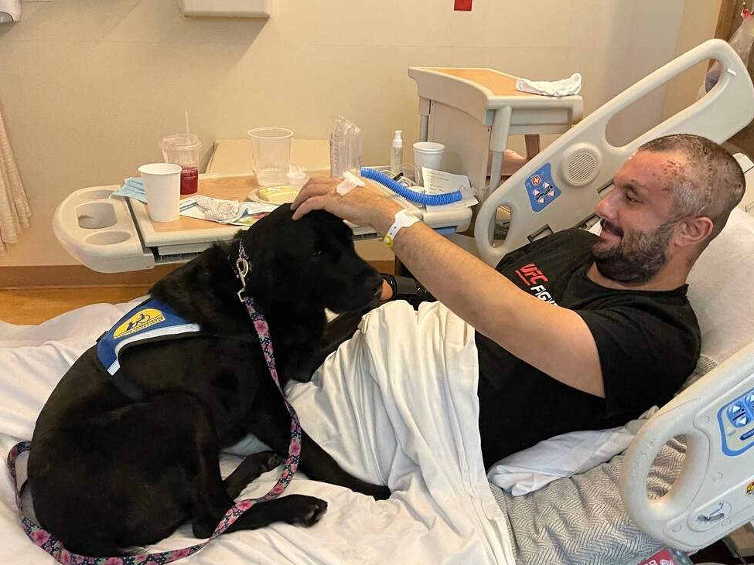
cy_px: 325
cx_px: 408
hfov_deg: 56.8
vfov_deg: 44.0
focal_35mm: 32
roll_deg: -0.2
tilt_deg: -26.7
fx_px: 697
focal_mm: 5.1
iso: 640
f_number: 1.6
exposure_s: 1/30
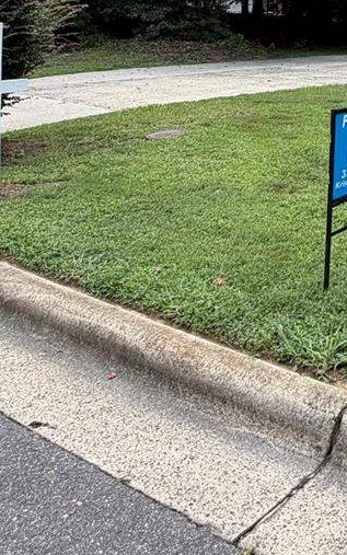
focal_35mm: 45
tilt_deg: +2.7
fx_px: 681
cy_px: -24
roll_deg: +0.7
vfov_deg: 38.4
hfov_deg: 25.0
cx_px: 446
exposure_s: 1/298
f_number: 2.2
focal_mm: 2.22
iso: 50
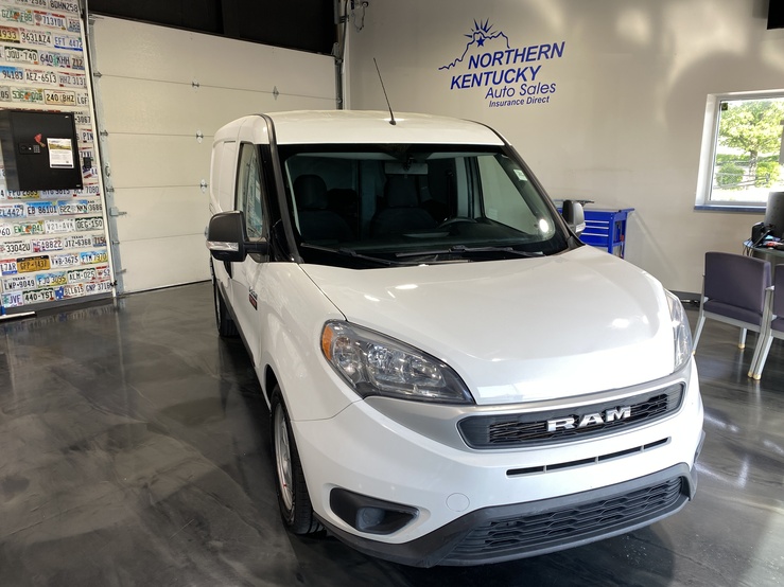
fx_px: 589
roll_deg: -0.5
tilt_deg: -12.2
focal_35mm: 26
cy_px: 294
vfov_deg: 53.0
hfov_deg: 67.3
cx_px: 392
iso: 32
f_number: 1.8
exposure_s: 1/120
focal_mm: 4.25
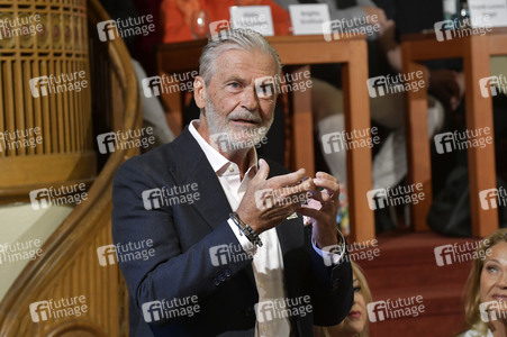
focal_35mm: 125
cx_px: 254
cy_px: 168
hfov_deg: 16.4
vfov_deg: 11.0
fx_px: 1759
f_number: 5.6
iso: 2500
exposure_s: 1/160
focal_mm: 125
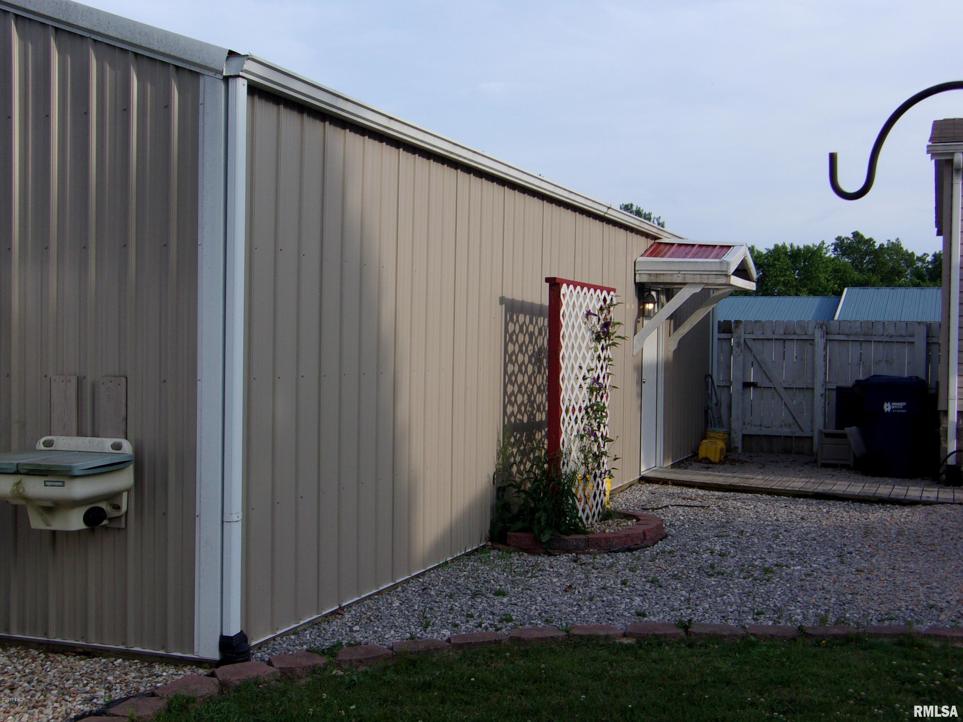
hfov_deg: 44.8
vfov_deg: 34.3
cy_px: 361
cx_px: 482
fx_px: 1168
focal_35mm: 42
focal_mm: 7.6
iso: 80
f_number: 13.1
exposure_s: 1/45
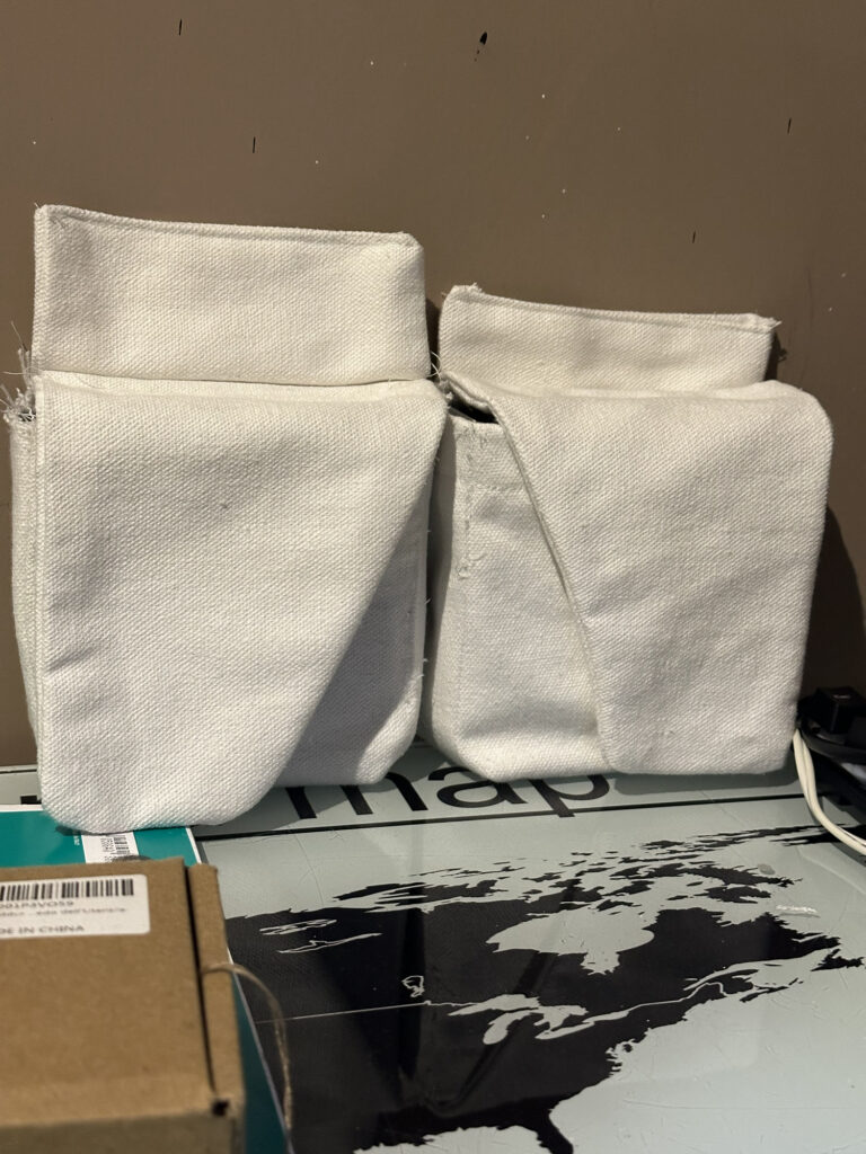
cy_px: 577
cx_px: 433
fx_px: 1601
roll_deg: -4.3
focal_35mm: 48
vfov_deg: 39.7
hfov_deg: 30.3
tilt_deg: -15.4
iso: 400
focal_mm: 6.86
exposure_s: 1/34
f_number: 1.78
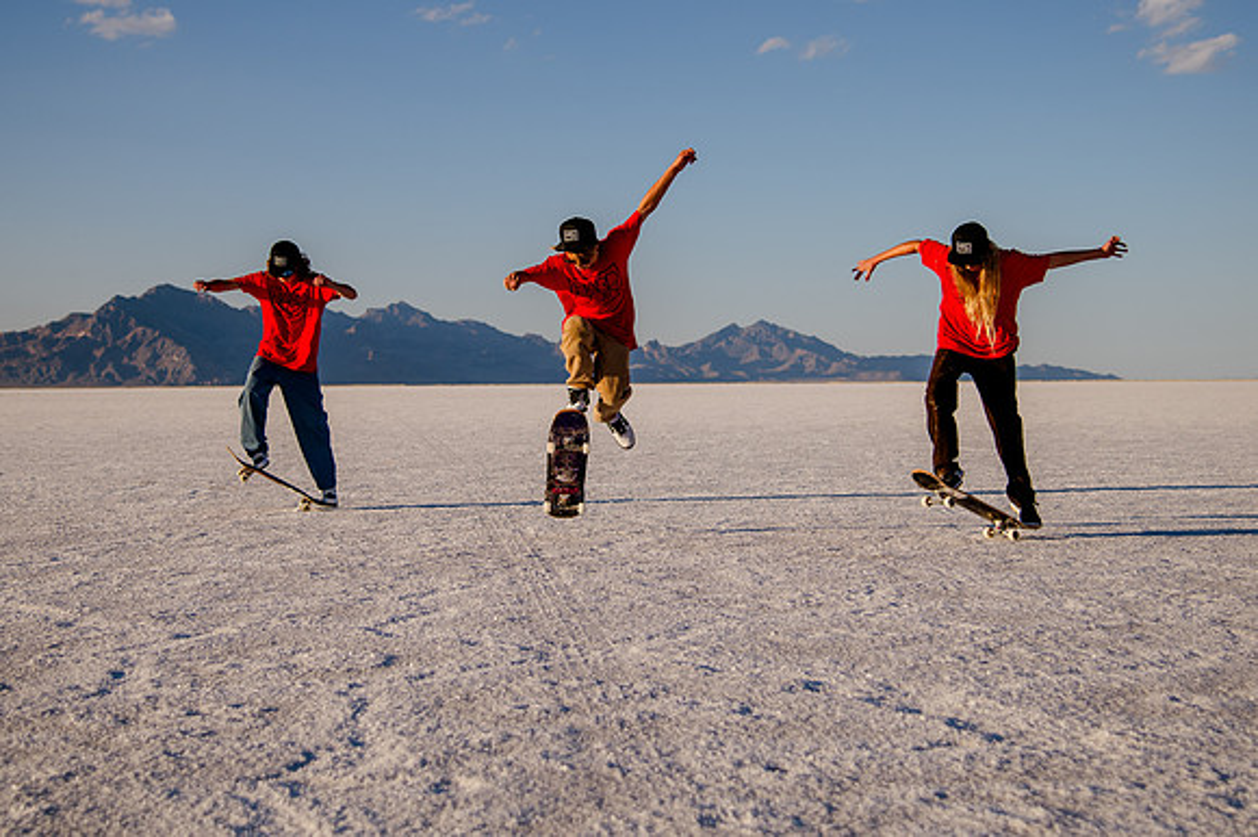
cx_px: 590
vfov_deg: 23.0
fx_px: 2057
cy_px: 315
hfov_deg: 34.0
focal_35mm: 59
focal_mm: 46
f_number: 4
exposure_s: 1/2500
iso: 200
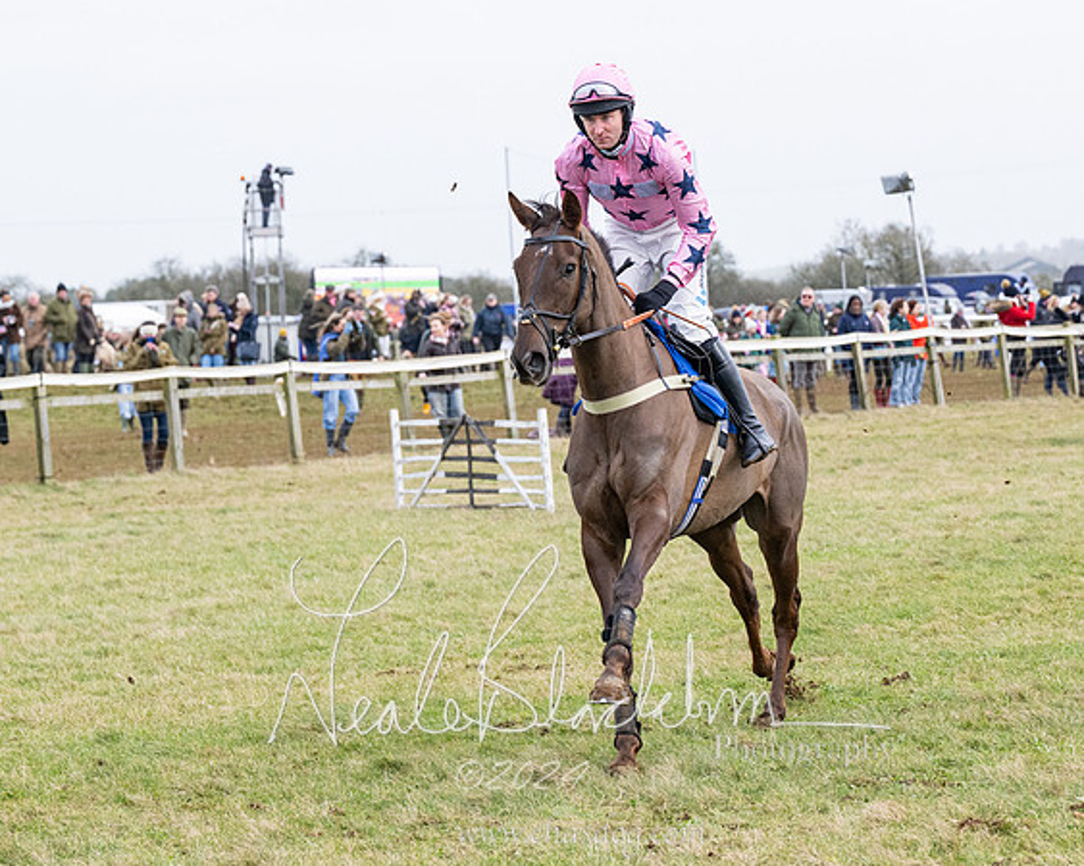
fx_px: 4043
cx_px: 645
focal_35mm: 126
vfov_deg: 12.2
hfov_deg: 15.3
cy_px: 453
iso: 800
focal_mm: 70
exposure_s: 1/1600
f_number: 4
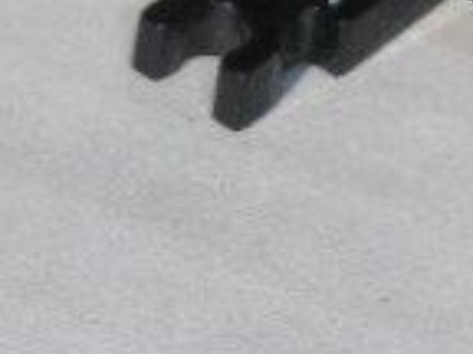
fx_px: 6340
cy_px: -243
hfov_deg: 4.3
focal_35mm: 464
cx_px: 276
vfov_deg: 3.2
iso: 160
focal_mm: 17.1
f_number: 8
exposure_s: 1/750
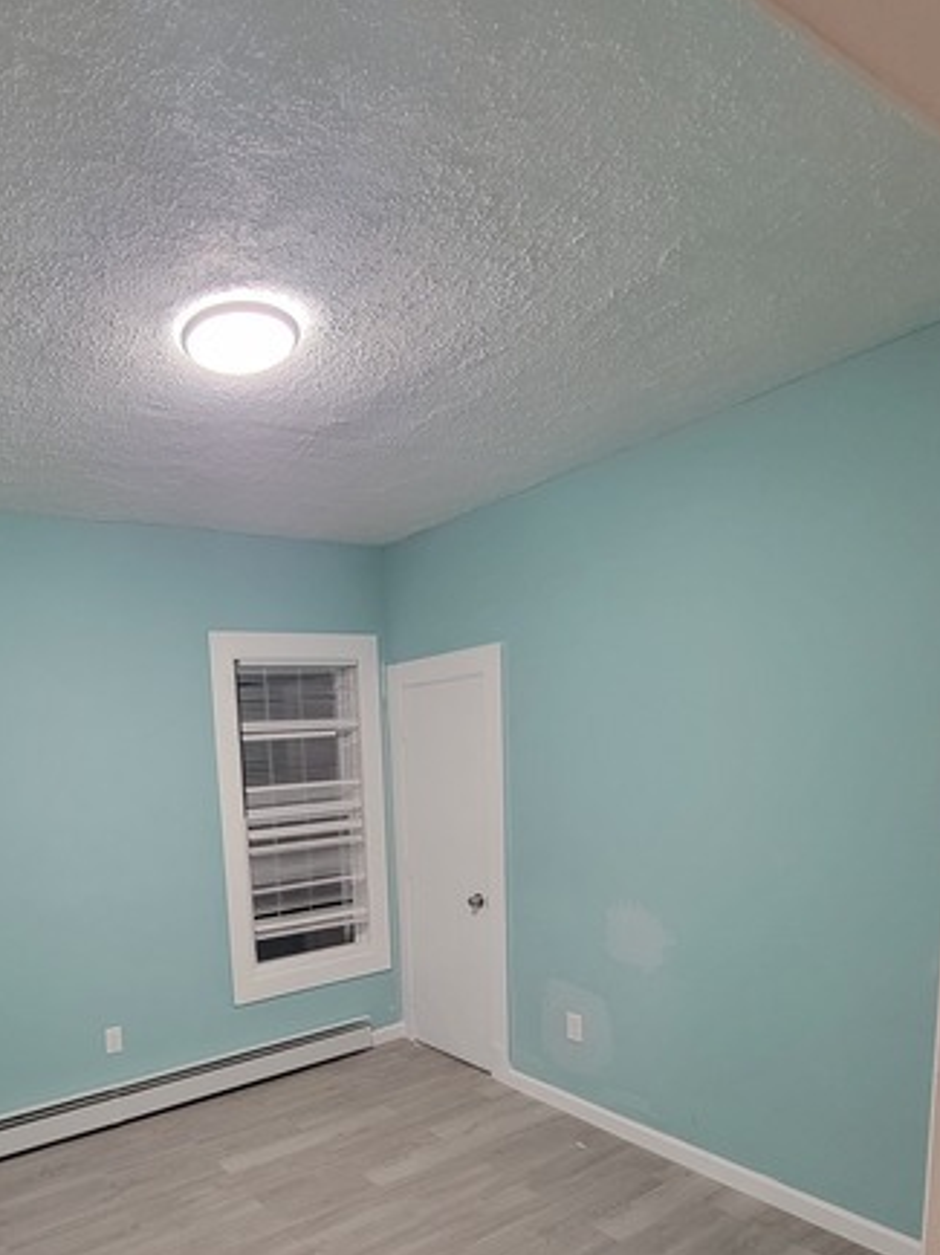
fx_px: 725
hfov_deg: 63.3
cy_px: 869
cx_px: 275
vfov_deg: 78.2
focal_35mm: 20
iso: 500
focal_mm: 2.2
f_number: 2.2
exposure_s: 1/30
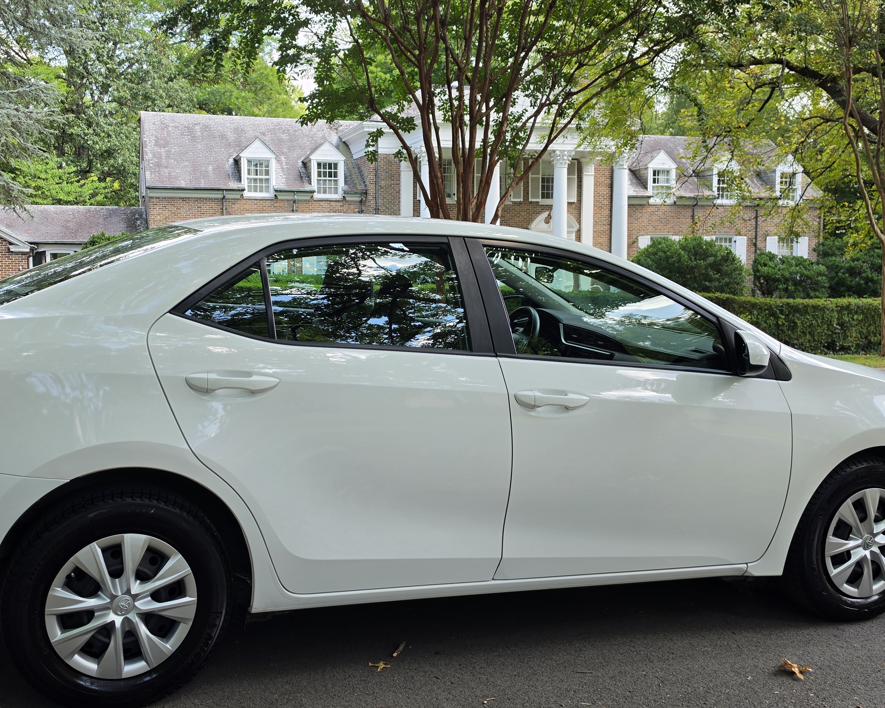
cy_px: 312
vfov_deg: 42.2
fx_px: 917
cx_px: 372
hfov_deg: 51.3
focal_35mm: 35
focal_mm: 6.5
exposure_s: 1/185
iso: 10
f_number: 1.4
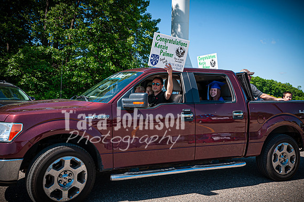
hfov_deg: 53.2
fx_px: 304
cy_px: 101
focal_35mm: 36
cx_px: 152
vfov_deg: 36.8
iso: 200
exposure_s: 1/250
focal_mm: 24
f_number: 8
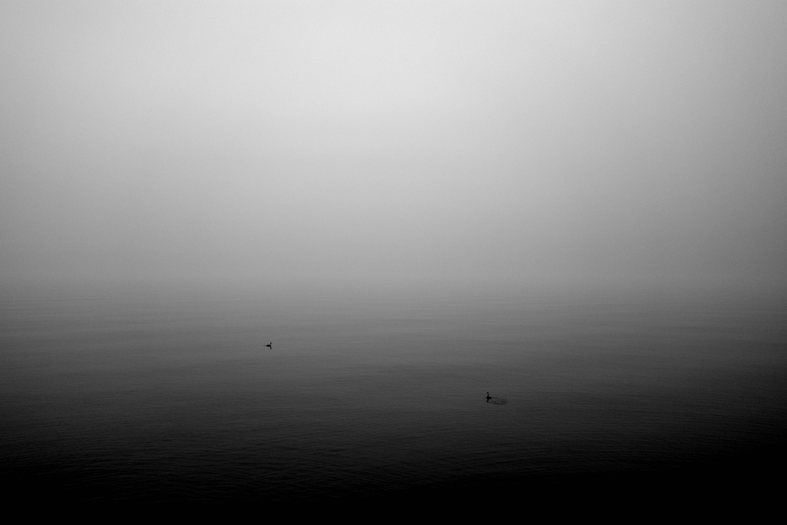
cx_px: 394
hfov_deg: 65.5
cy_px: 262
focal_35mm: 28
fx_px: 612
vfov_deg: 46.4
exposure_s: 1/160
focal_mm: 18.3
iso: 250
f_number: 3.2
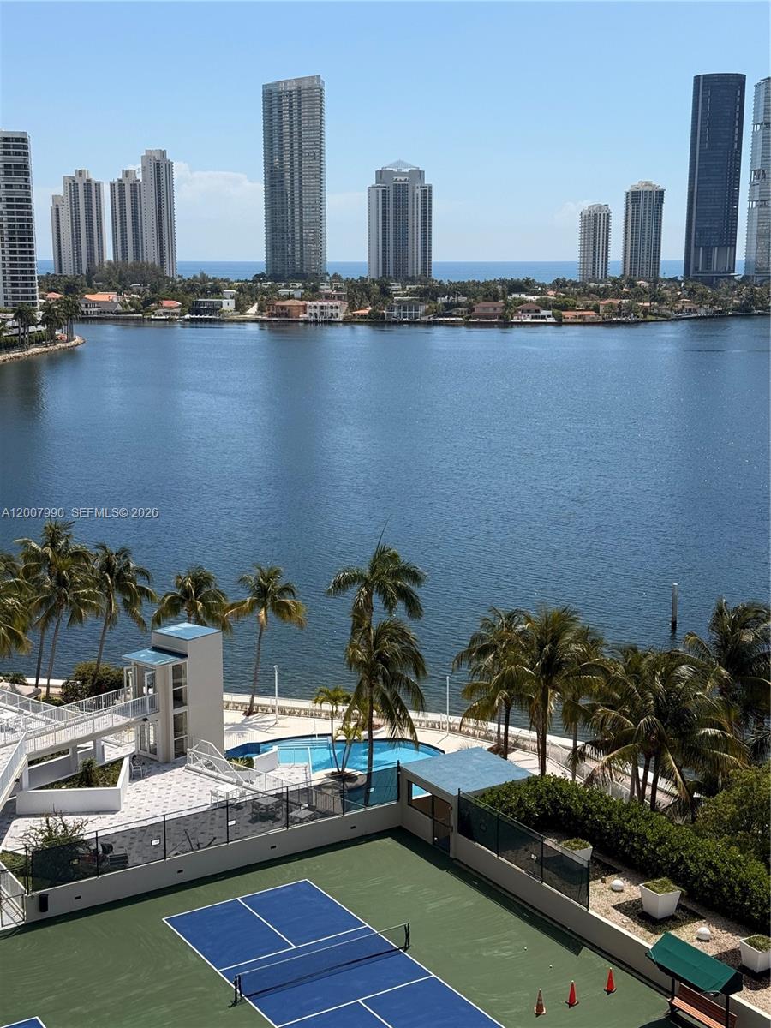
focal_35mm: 48
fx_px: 1425
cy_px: 514
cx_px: 386
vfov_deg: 39.7
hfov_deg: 30.3
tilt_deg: -11.2
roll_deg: -0.9
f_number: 1.78
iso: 80
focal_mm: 6.76
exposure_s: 1/7143
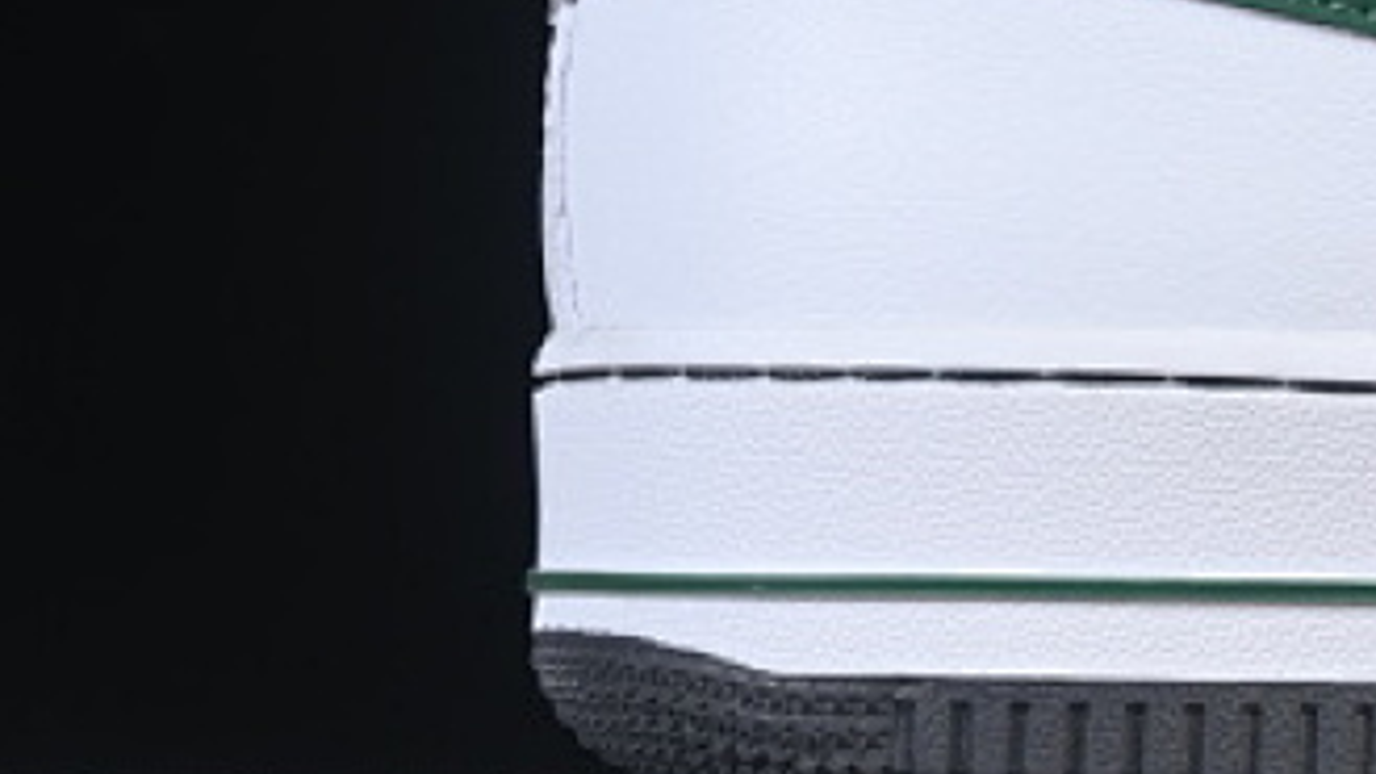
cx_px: 2108
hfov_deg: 8.2
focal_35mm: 258
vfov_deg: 4.7
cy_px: -113
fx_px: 9413
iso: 160
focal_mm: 50
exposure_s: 1/80
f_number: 8
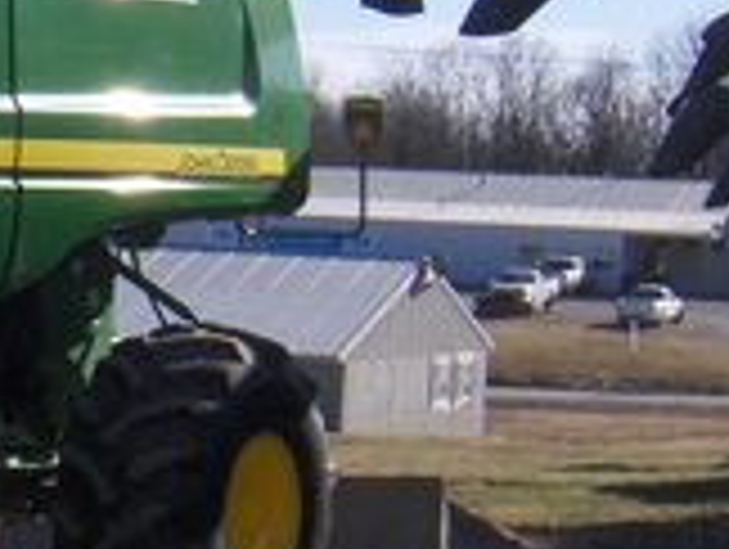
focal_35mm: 137
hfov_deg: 13.6
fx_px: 2889
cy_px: 274
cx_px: -338
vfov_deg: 10.9
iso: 100
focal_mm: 6.5
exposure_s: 1/358
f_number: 7.7
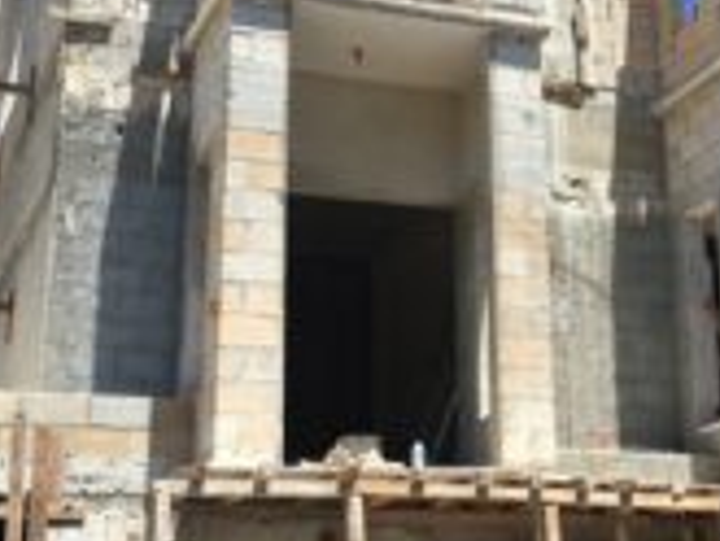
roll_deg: +1.5
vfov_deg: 19.3
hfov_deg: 25.3
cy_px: 144
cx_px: 545
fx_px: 1582
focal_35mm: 76
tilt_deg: +20.2
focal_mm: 4.15
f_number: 2.2
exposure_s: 1/974
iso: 25
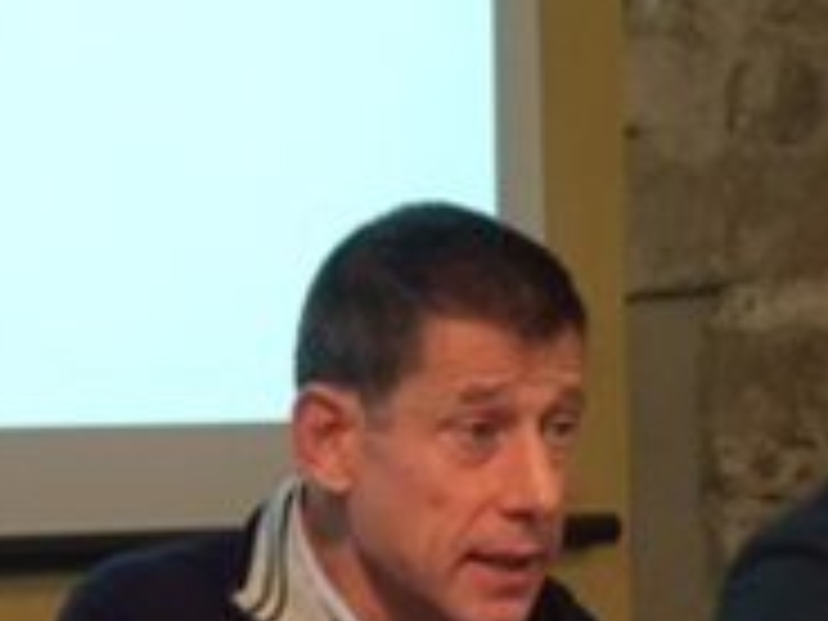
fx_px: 2607
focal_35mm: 109
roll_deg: +1.2
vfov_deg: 12.8
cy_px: 981
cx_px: 297
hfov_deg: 18.0
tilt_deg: -10.3
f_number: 2.2
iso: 100
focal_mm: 4.15
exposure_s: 1/30
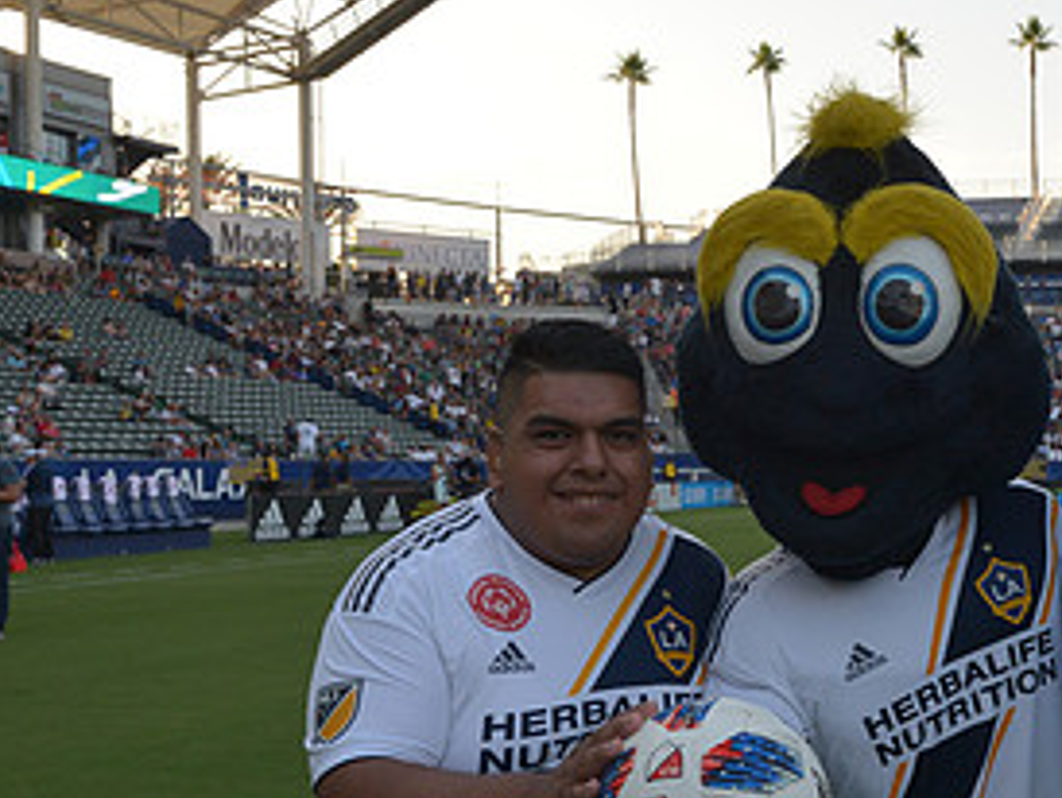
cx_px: 891
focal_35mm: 57
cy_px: 556
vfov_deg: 25.5
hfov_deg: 32.6
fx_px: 1750
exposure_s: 1/250
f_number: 13
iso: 1000
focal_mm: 28
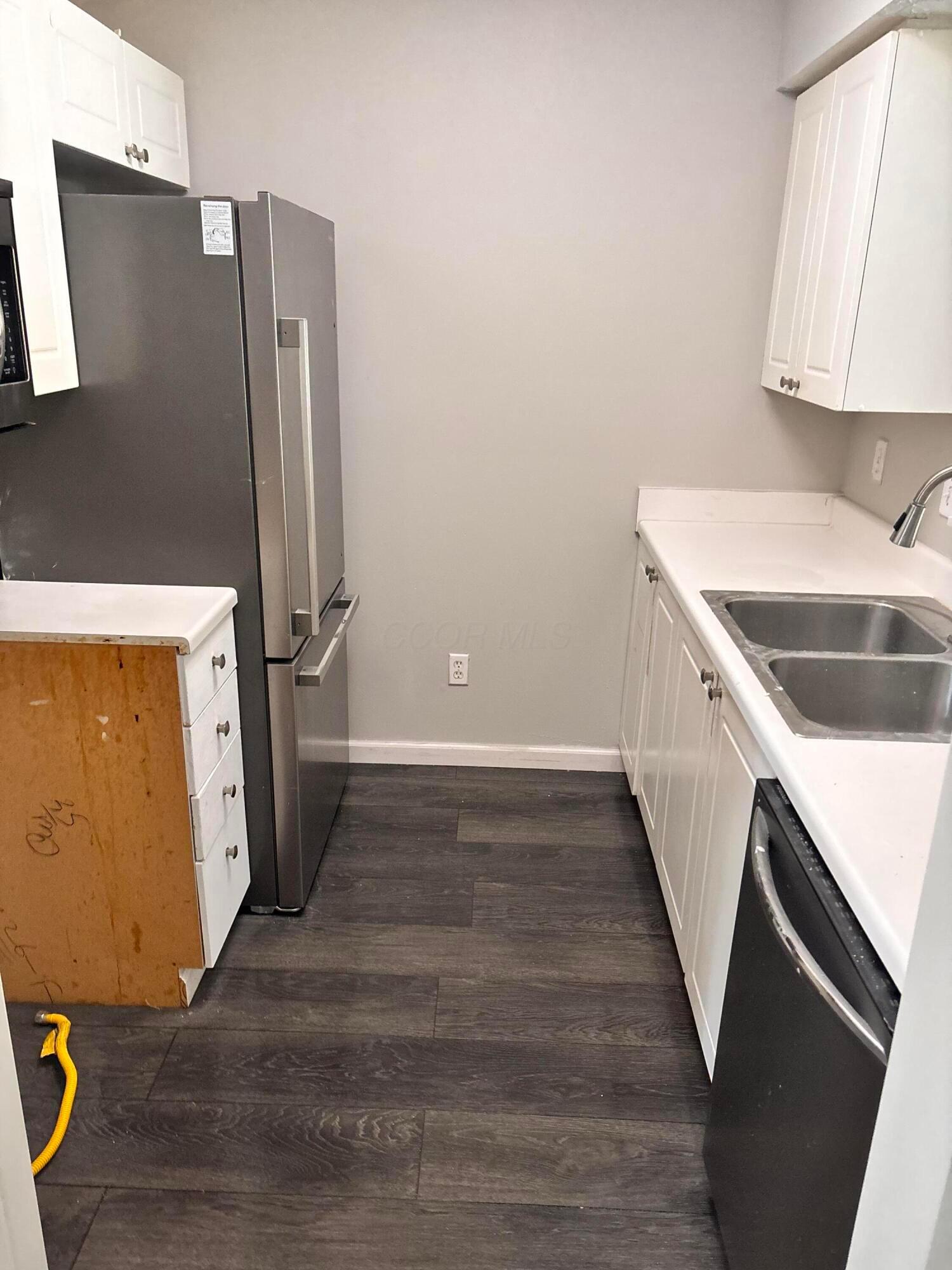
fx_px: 953
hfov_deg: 53.1
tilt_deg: -19.2
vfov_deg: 67.3
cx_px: 476
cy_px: 635
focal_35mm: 26
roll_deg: -2.3
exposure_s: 1/60
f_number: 1.6
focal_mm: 5.96
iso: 400
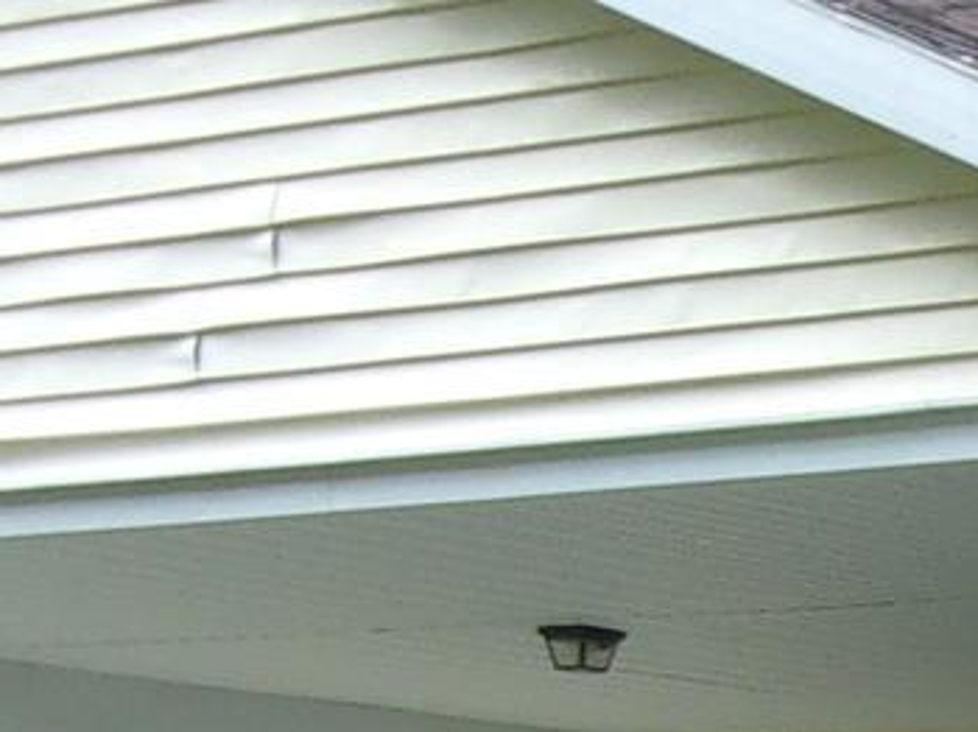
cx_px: 1766
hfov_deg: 11.2
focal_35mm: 164
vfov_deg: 8.4
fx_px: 4630
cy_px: 1609
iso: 80
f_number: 3.9
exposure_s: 1/70
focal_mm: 5.1
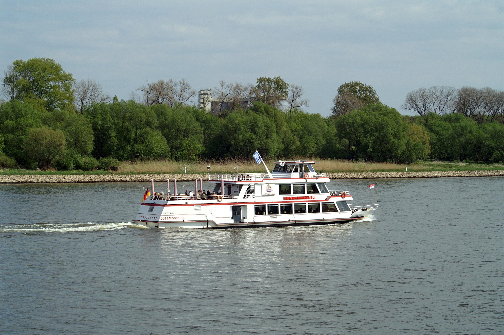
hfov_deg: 19.5
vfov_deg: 13.0
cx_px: 252
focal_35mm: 105
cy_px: 168
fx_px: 1469
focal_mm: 70
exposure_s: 1/250
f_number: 10
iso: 100
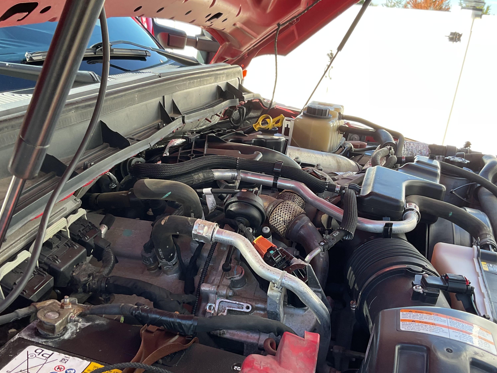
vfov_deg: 36.7
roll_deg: -8.4
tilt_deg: -23.0
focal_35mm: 39
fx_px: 560
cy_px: 223
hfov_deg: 47.8
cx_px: 258
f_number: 1.8
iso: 16
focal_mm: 3
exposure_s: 1/211
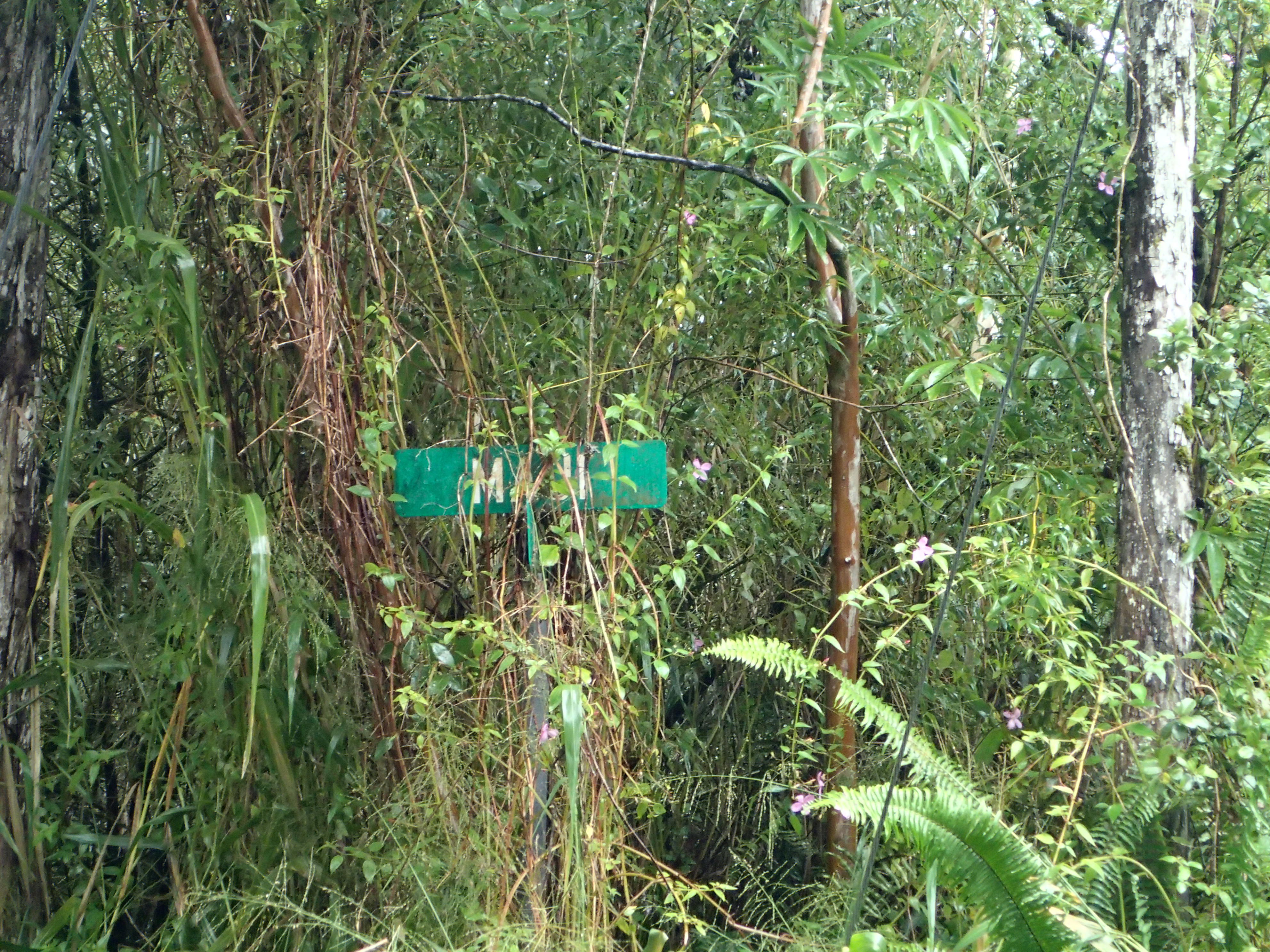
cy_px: 476
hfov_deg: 19.6
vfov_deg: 14.8
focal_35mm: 100
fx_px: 3669
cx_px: 635
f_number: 4.9
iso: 800
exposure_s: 1/100
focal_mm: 18
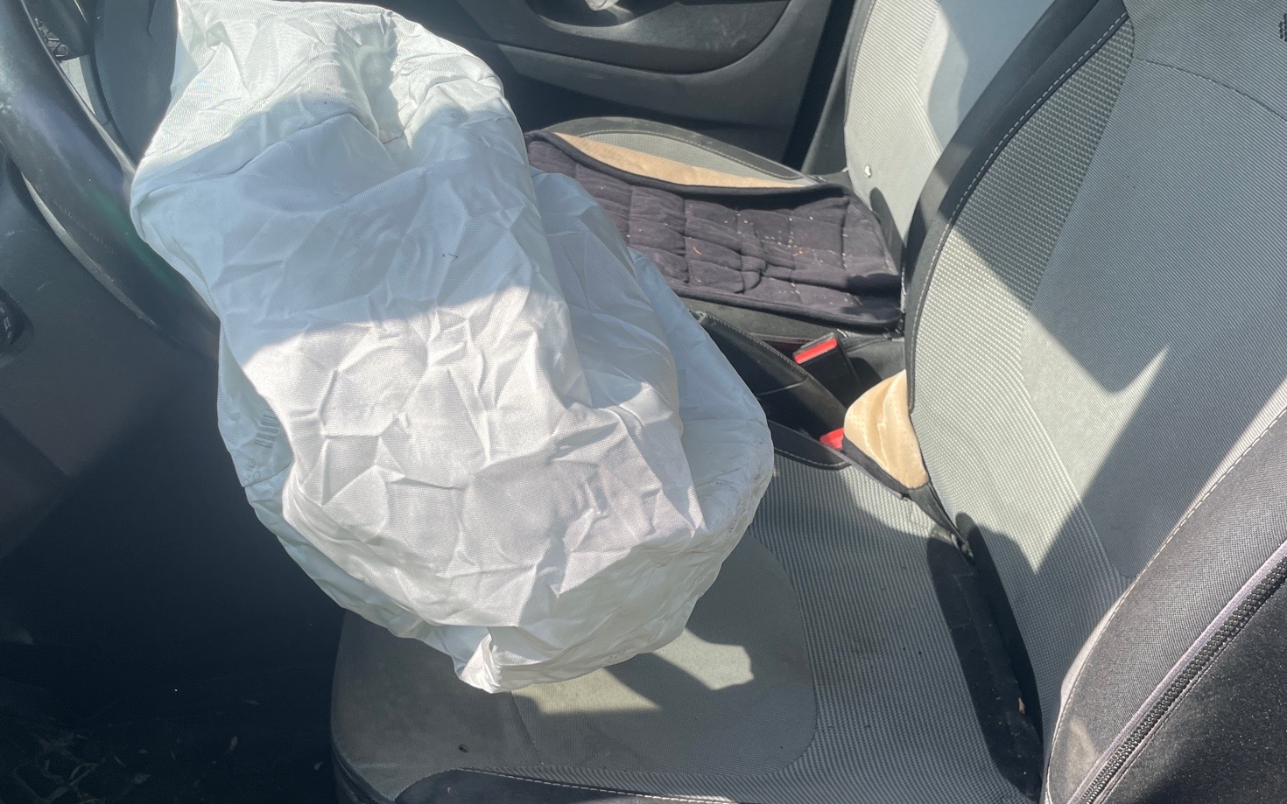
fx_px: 1263
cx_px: 665
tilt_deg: -38.6
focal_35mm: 36
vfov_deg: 35.1
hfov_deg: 54.0
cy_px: 525
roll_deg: +0.8
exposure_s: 1/979
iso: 32
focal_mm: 4.2
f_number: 1.6
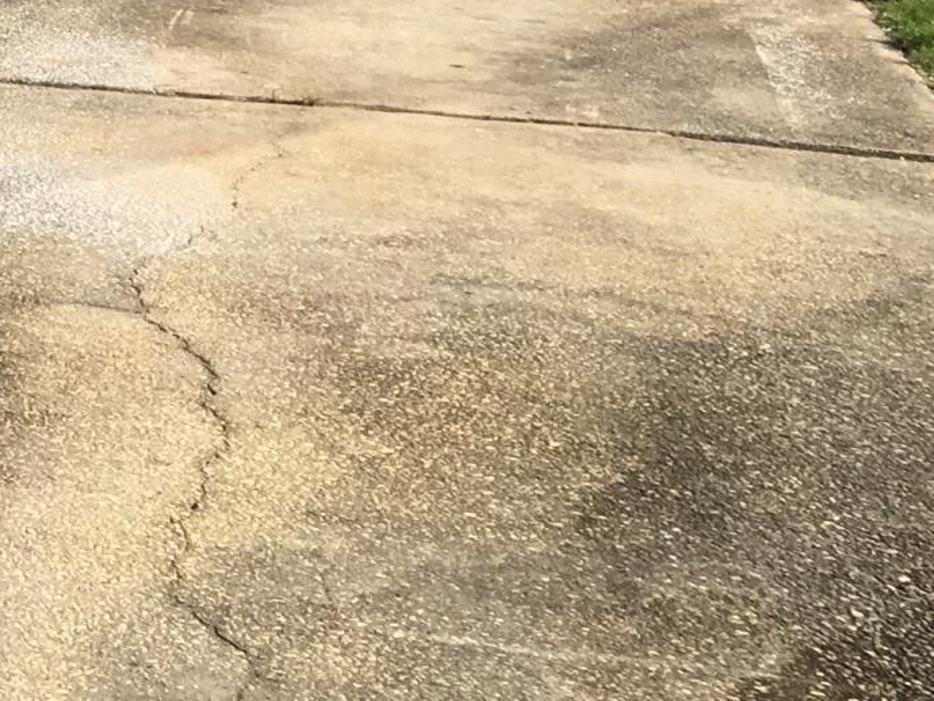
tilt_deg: +0.3
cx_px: -899
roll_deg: -1.1
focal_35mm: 126
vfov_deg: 11.2
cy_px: -397
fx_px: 3401
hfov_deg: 13.5
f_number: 2.2
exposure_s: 1/1068
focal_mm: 4.15
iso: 25
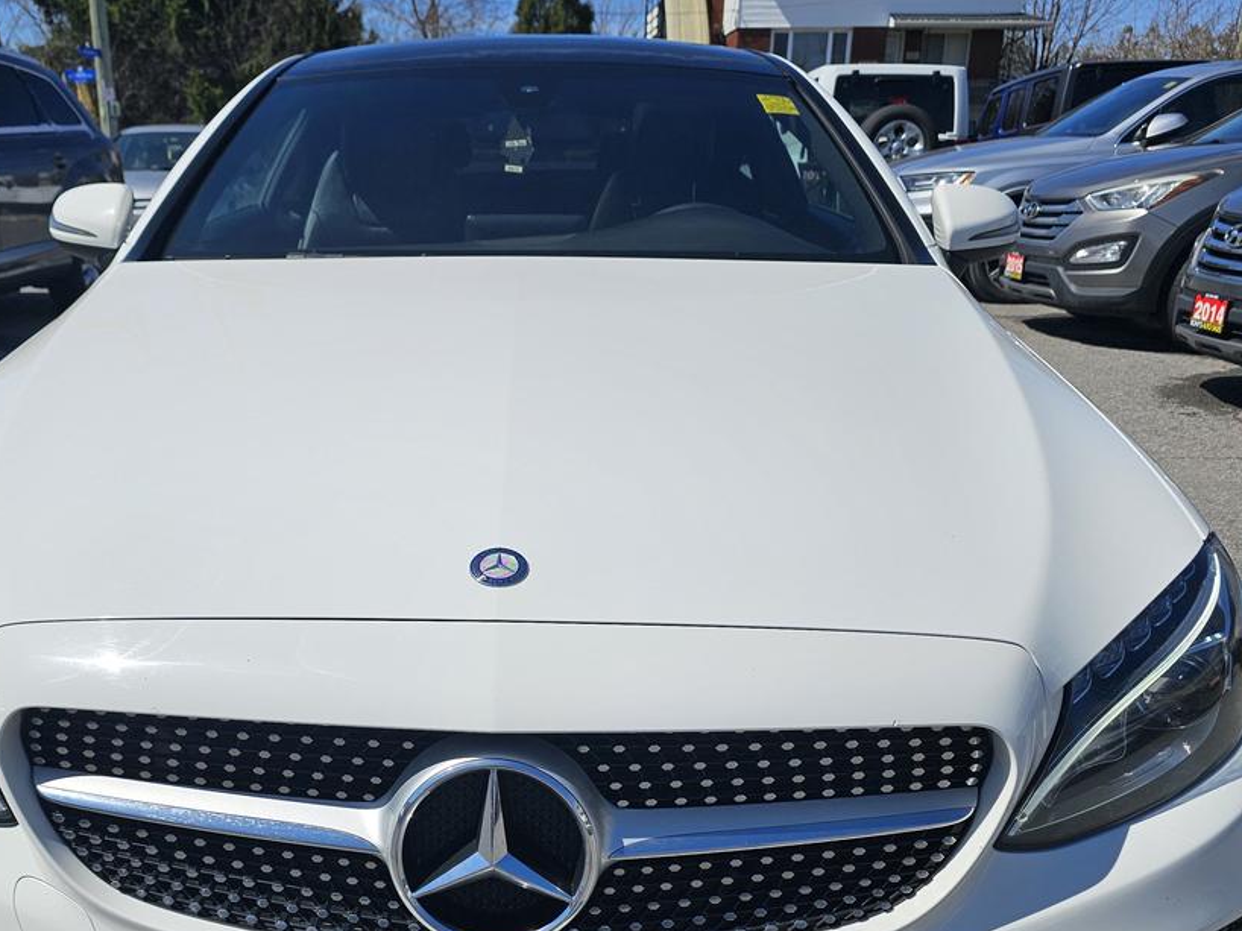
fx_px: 1291
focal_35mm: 36
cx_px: 490
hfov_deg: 51.0
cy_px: 653
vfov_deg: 39.0
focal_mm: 6.3
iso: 10
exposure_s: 1/1809
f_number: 1.7
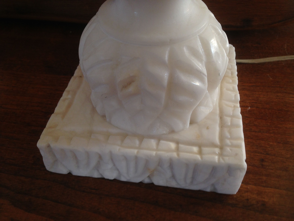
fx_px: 280
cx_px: 147
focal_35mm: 33
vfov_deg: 42.9
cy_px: 110
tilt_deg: -45.6
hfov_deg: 55.4
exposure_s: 1/20
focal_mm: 4.12
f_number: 2.4
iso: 64
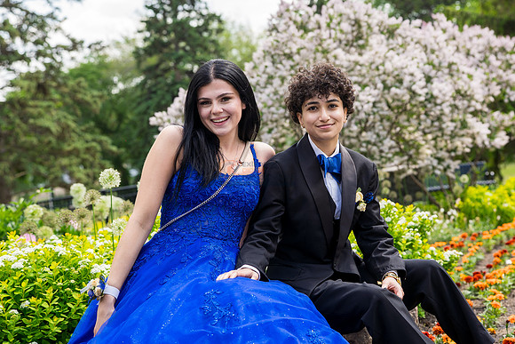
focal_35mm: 77
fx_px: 1095
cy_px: 143
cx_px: 308
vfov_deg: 17.8
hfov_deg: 26.4
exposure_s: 1/320
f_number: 3.5
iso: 160
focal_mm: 51
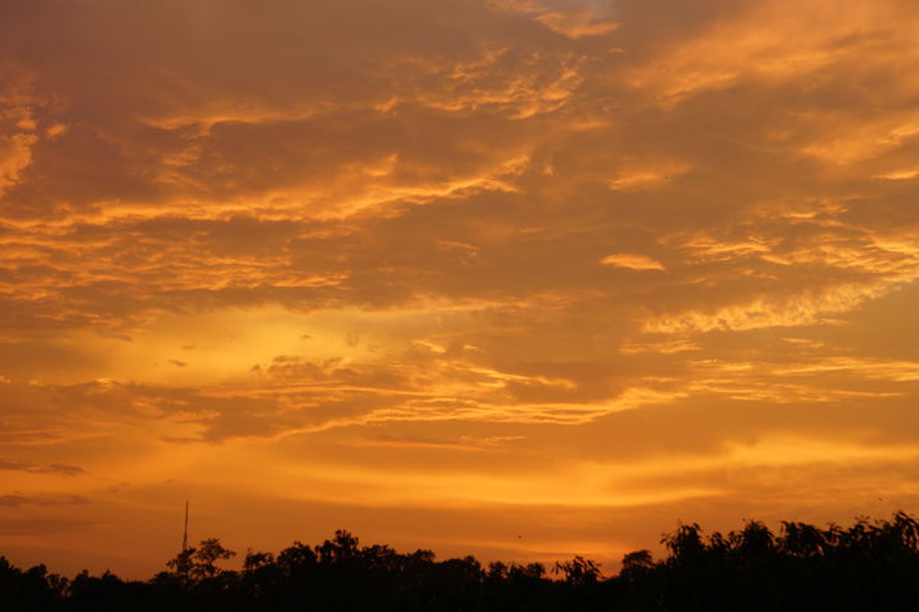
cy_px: 271
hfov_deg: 31.1
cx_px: 549
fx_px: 1649
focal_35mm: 65
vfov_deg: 21.0
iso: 100
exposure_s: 1/60
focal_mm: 35
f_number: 6.3
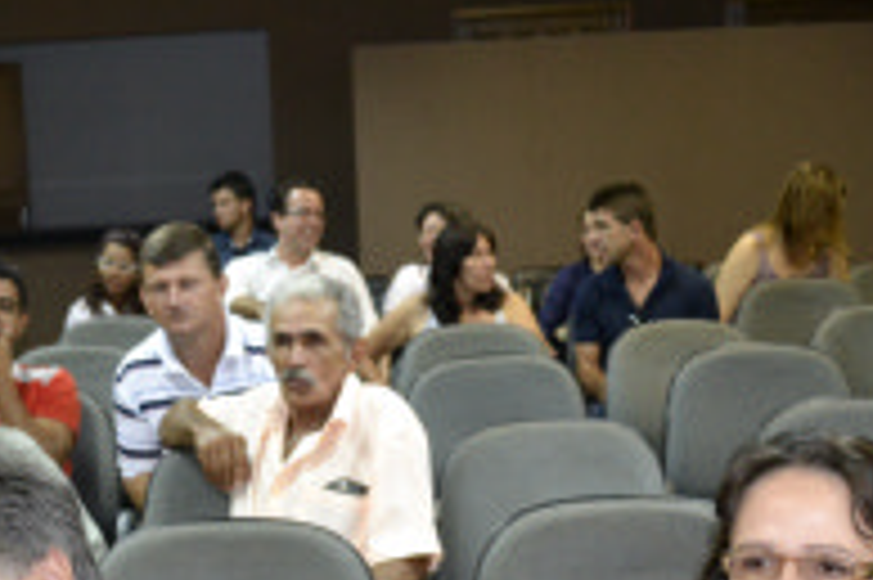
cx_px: 207
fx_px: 2059
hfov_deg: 23.7
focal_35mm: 85
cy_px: 632
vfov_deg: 15.6
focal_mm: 22
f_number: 3.8
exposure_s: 1/60
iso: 1800
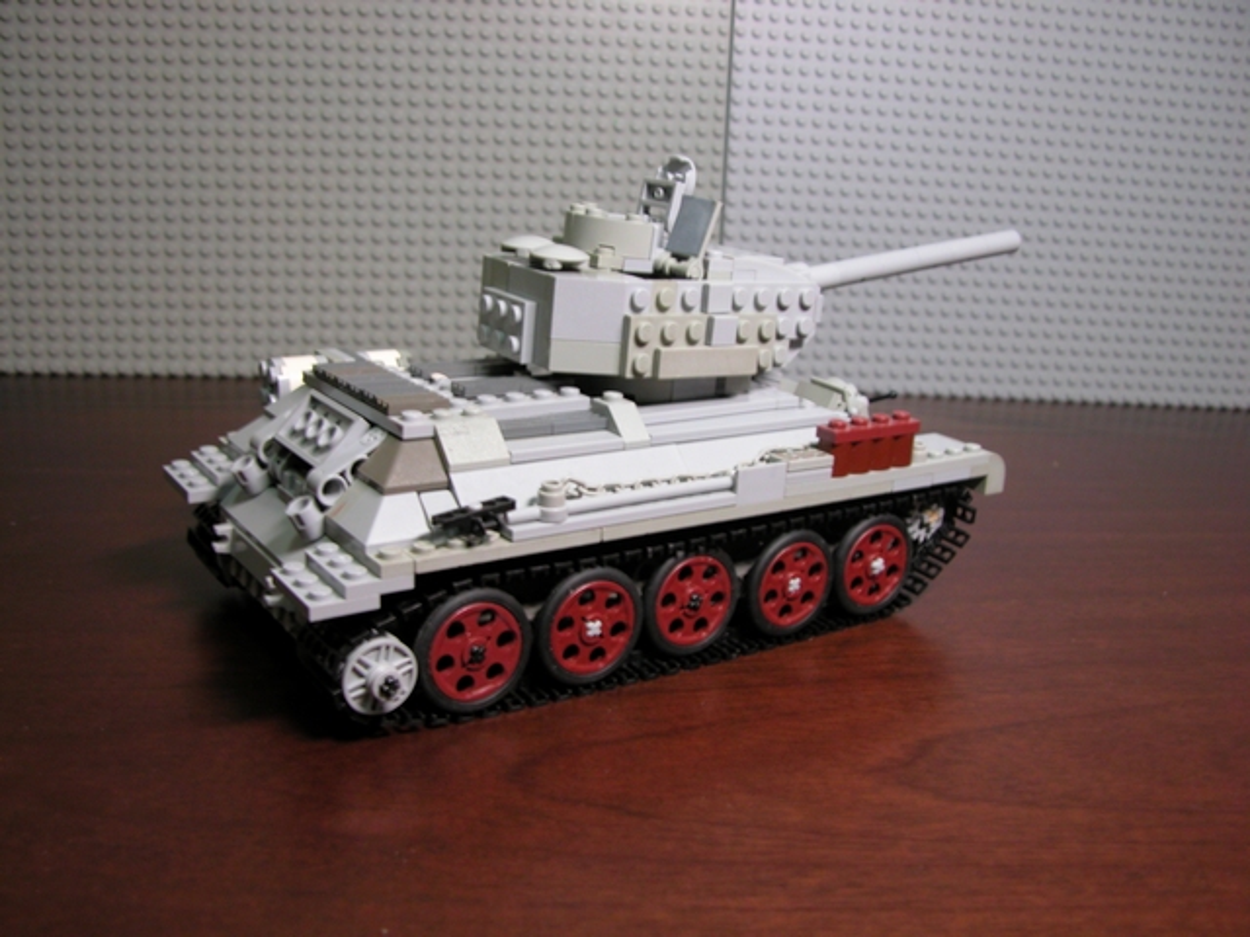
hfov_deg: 51.4
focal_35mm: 36
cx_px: 625
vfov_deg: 39.7
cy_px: 468
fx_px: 1300
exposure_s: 1/8.5
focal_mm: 9.2
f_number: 2.8
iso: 100
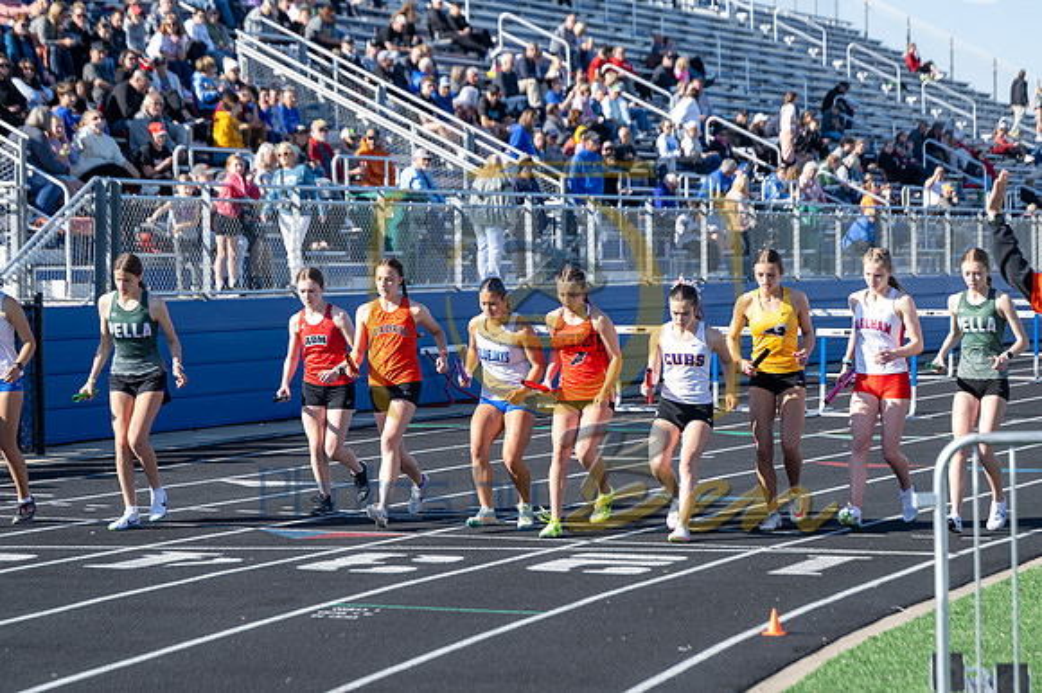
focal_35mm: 105
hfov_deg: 19.5
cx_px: 521
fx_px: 3037
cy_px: 346
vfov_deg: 13.0
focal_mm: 70
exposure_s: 1/1000
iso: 200
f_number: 3.2
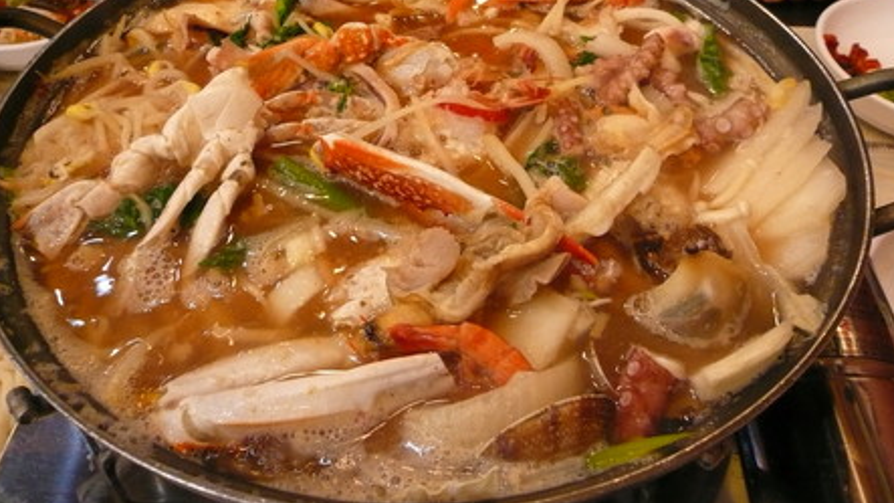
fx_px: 735
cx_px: 444
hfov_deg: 62.6
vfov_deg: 37.4
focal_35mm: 31
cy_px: 170
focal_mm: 4.6
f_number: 2.8
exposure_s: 1/30
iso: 400
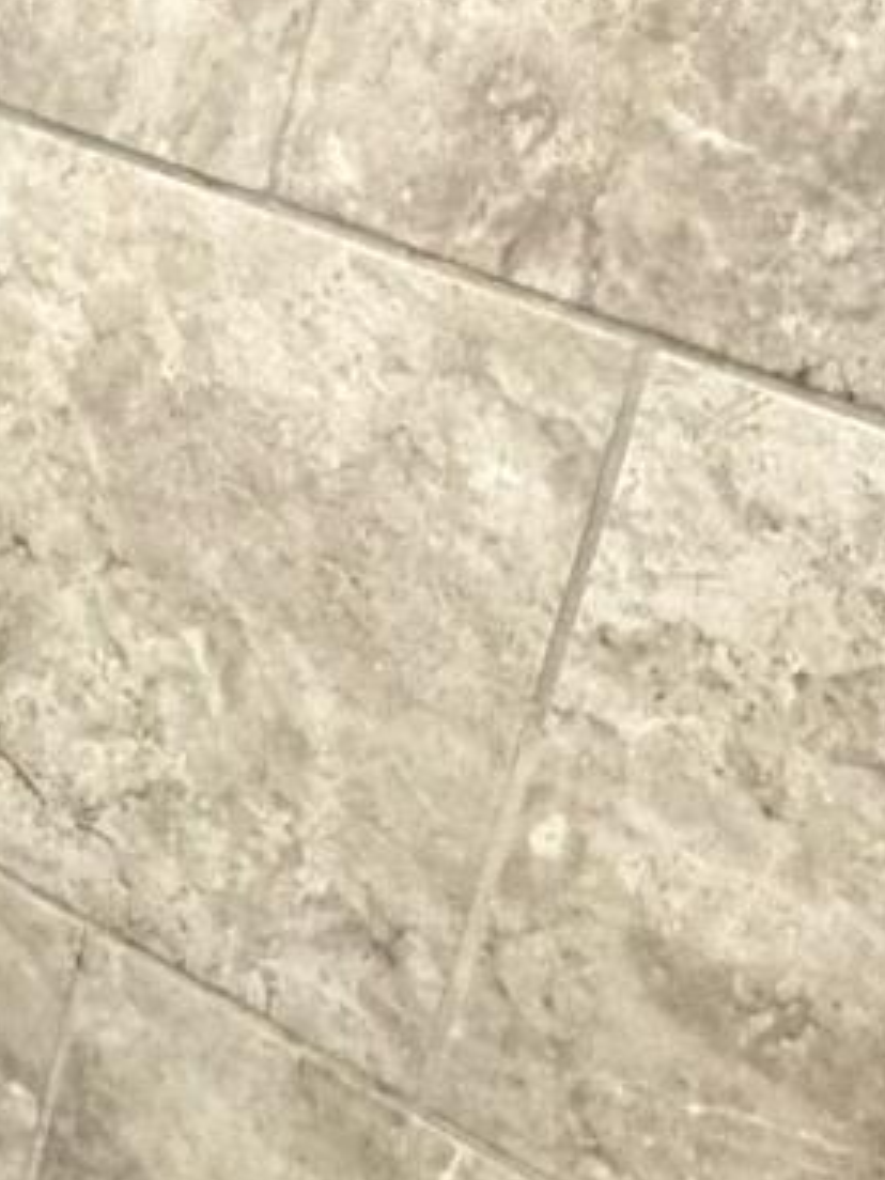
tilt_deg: -18.2
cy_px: 468
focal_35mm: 76
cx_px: -77
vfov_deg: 25.6
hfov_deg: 18.7
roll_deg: -12.6
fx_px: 2591
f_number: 2.2
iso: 640
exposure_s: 1/60
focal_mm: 2.22
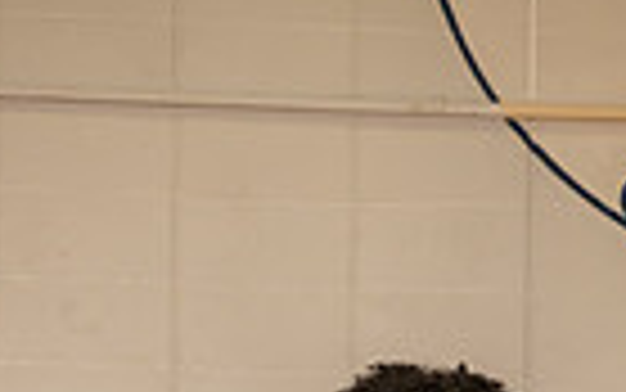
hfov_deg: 12.2
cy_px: 910
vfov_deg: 7.2
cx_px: 392
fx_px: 2936
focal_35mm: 172
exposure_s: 1/320
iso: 800
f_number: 6.3
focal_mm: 52
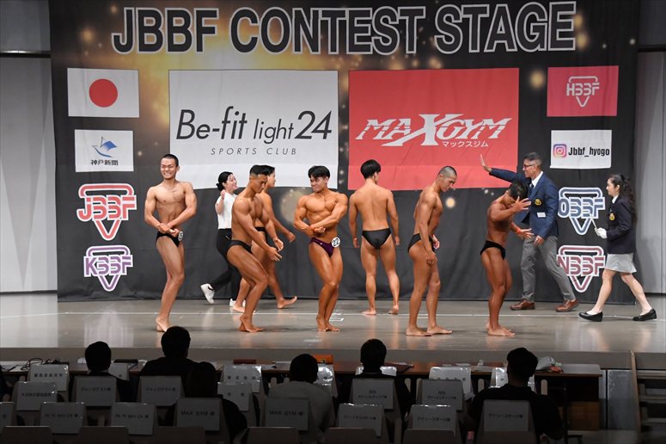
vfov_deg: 15.7
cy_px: 222
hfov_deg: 23.4
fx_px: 1609
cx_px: 333
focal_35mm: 87
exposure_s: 1/400
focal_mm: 58
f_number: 5.6
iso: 6400
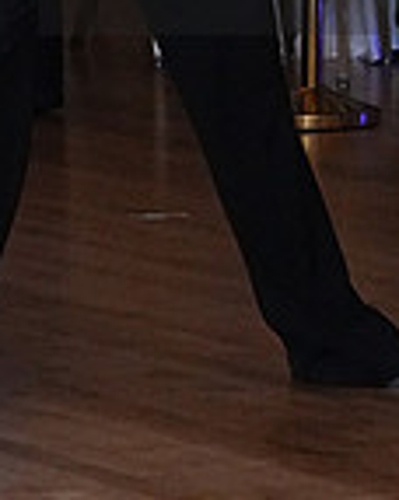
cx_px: 523
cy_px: -80
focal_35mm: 370
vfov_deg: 5.2
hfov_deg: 4.2
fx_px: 5473
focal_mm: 65
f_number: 4
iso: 5000
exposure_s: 1/200
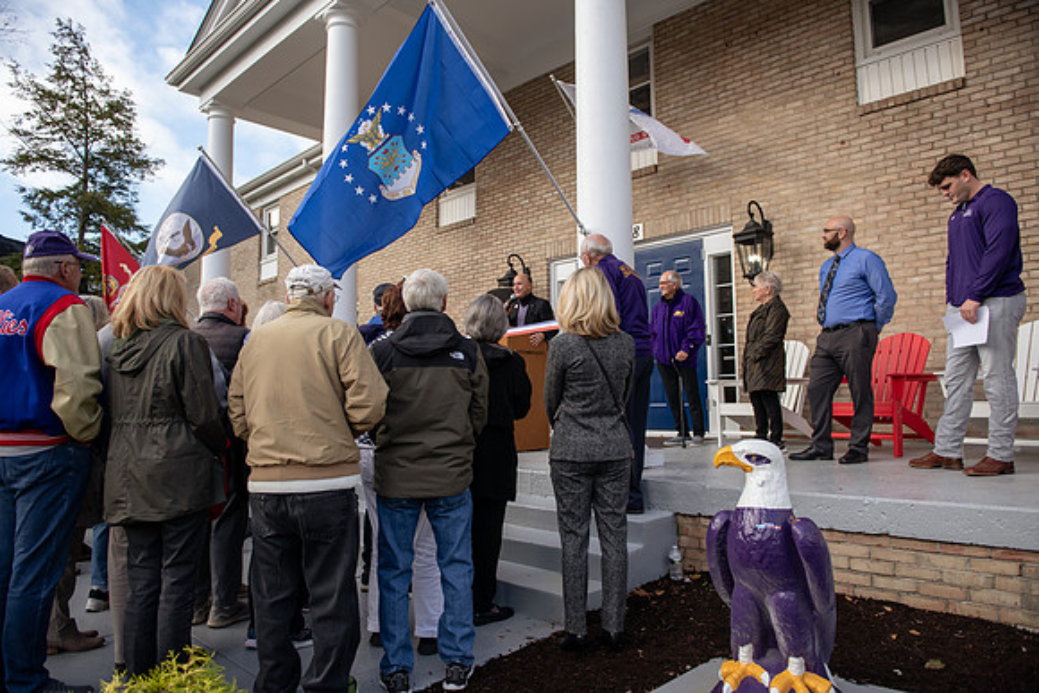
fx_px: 693
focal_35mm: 24
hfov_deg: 73.7
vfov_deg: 53.2
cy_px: 346
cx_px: 520
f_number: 3.2
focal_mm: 24
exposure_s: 1/400
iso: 125
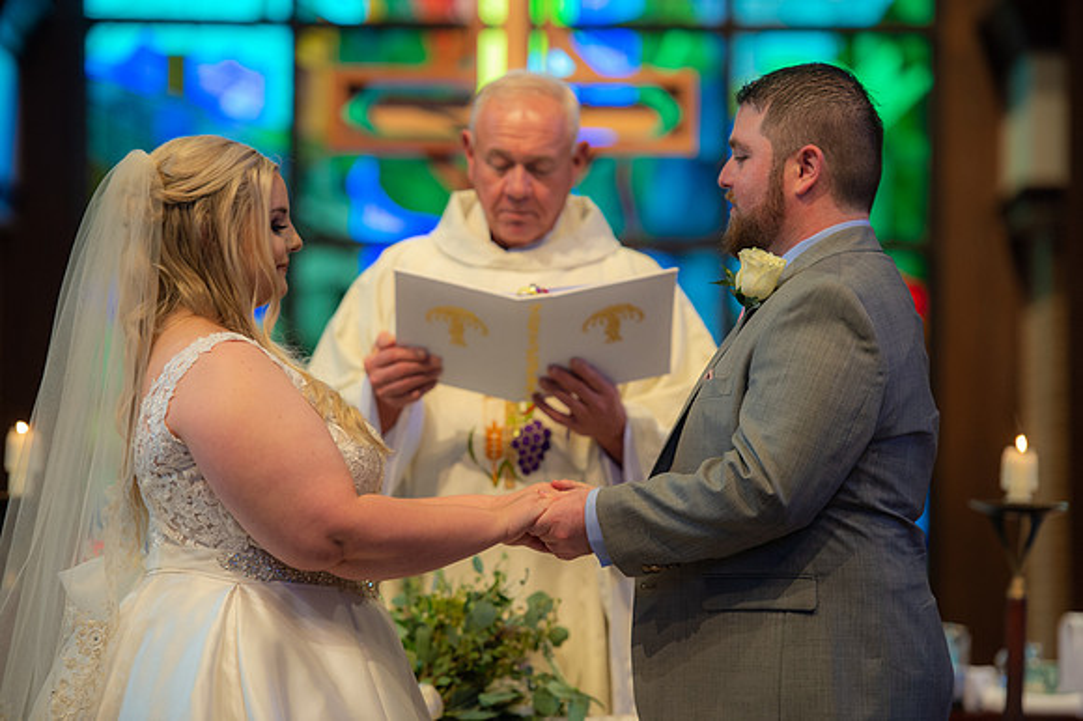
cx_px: 542
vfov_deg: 8.6
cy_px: 360
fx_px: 4810
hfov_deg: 12.8
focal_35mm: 160
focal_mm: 160
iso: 1250
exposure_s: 1/125
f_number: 3.2
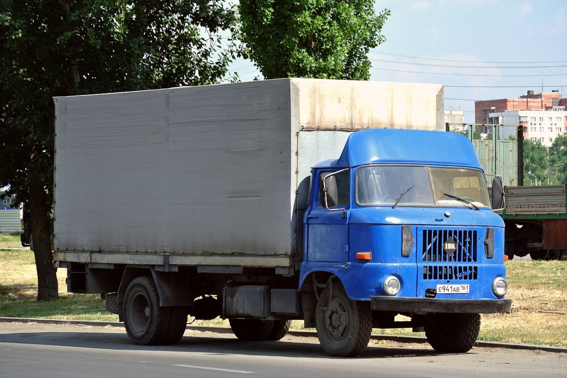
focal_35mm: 138
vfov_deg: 9.9
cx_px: 284
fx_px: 2173
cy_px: 189
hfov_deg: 14.9
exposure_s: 1/400
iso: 100
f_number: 4.5
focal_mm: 51.2
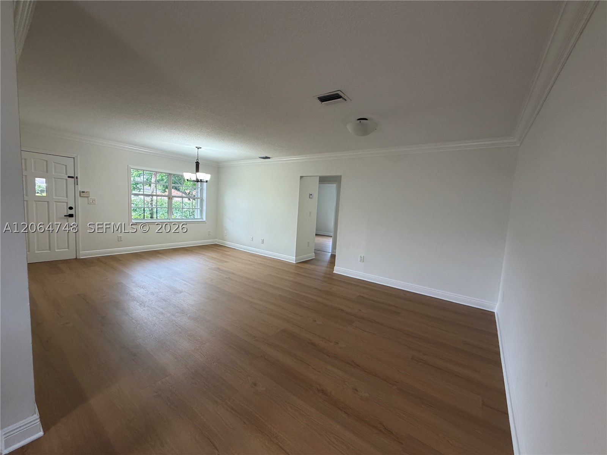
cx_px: 304
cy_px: 228
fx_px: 245
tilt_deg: -5.5
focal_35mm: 14
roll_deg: -3.6
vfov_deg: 85.7
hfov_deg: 102.1
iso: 200
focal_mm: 2.22
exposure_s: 1/60
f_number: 2.2
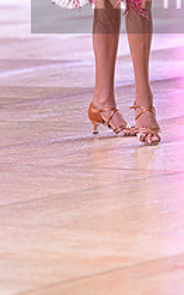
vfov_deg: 5.7
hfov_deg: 3.6
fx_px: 2941
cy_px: -13
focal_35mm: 366
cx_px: 225
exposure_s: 1/400
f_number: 2.8
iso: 2000
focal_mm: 130
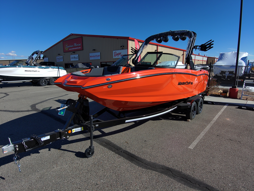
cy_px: 96
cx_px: 127
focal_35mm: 21
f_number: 2.8
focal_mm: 3.7
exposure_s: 1/1736
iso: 101
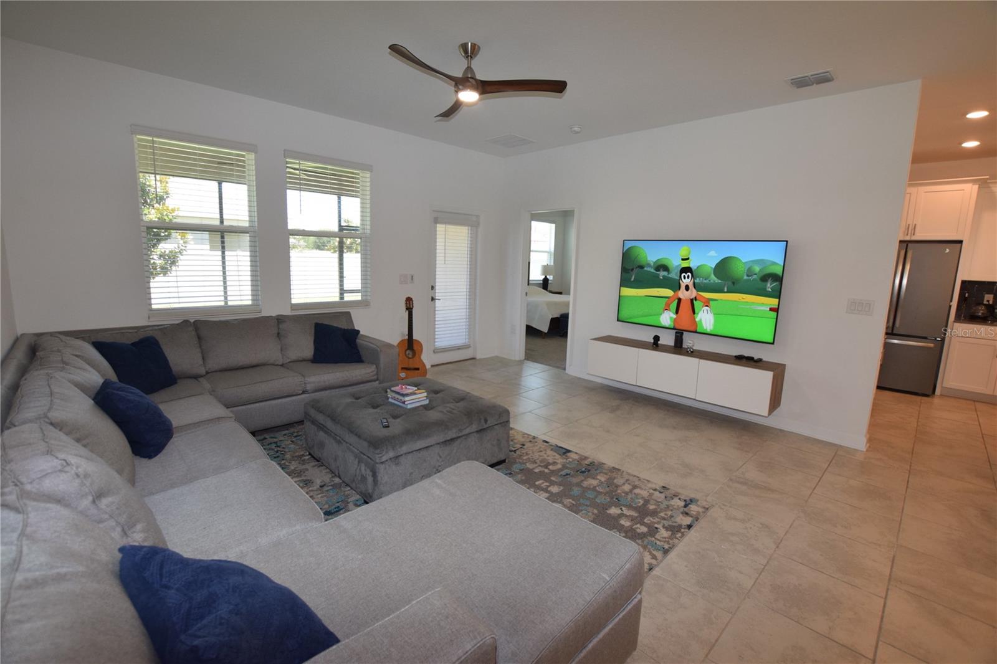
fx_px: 415
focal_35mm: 15
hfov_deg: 100.4
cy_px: 332
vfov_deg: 77.3
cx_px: 498
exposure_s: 1/125
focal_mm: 10
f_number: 5.6
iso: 800
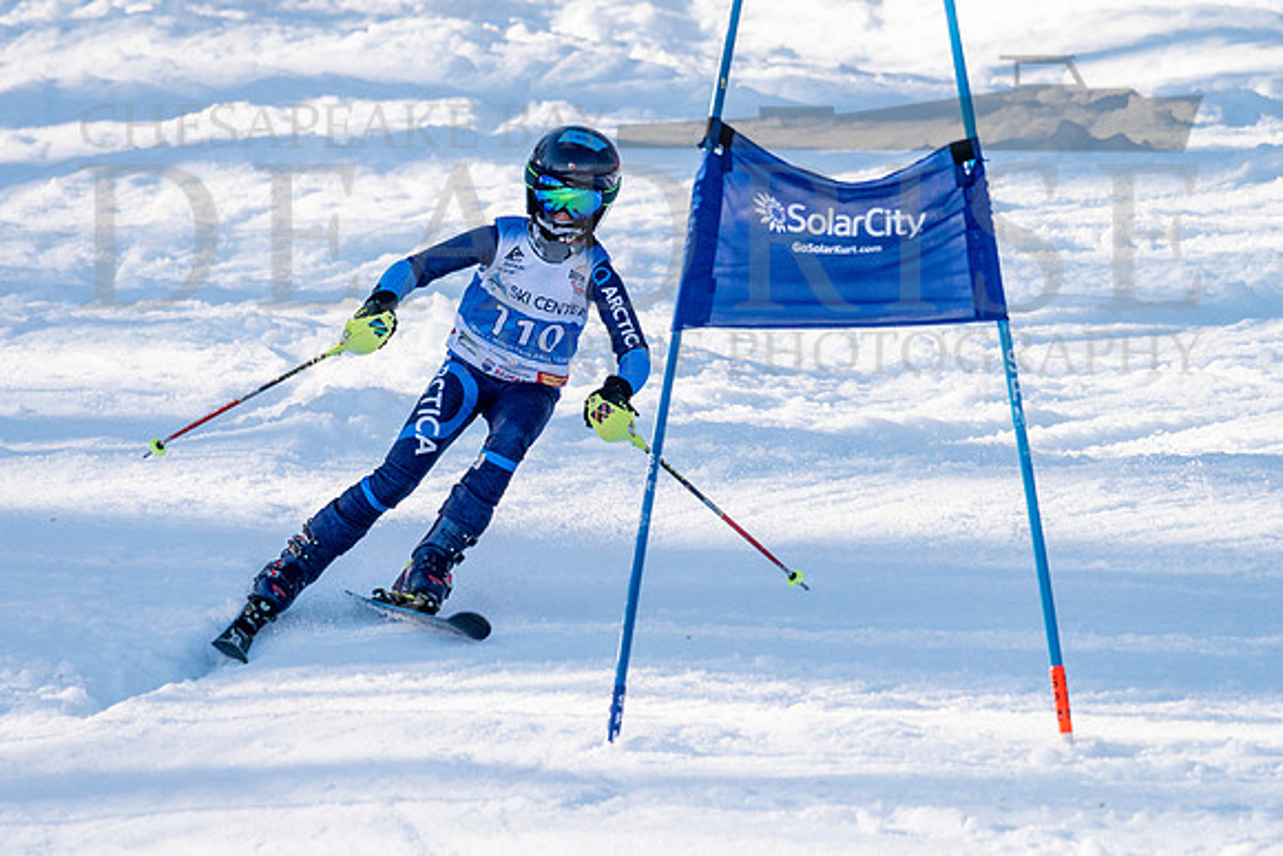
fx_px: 26389
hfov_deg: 2.8
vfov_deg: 1.9
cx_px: 487
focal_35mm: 740
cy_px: 398
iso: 1250
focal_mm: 560
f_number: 8
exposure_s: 1/2000
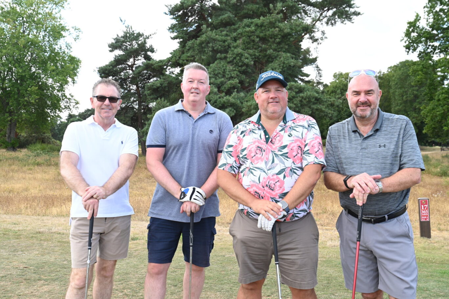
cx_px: 224
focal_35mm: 38
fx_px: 474
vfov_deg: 35.0
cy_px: 150
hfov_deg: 50.7
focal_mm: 38
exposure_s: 1/100
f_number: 8
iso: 200
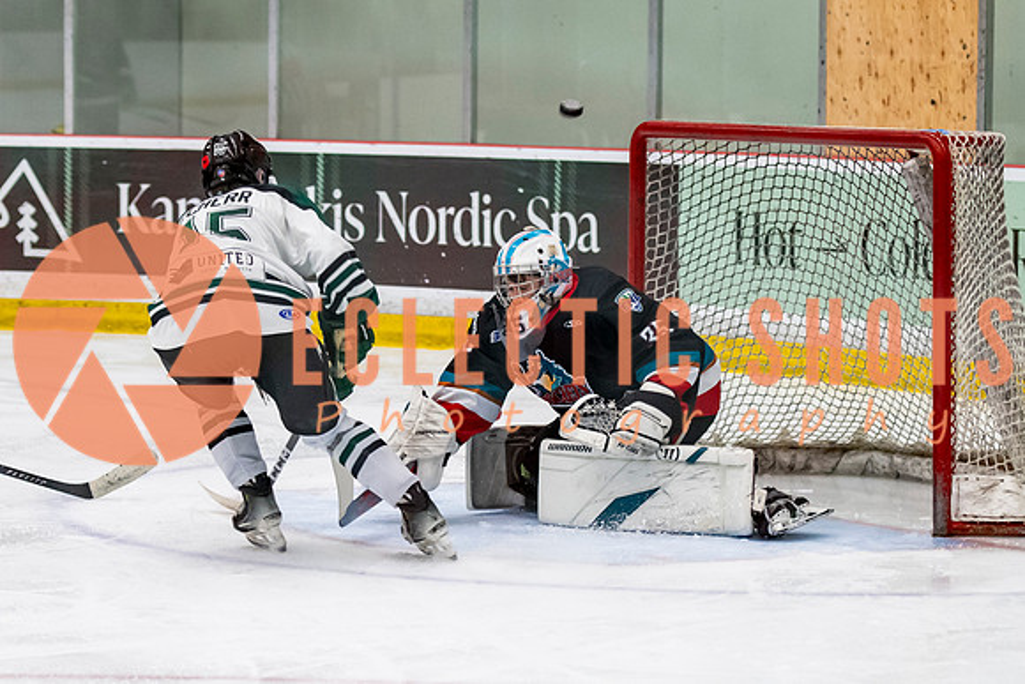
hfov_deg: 12.1
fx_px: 4842
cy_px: 436
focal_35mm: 170
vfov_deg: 8.1
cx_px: 410
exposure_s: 1/640
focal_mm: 82
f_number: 3.2
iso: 2000
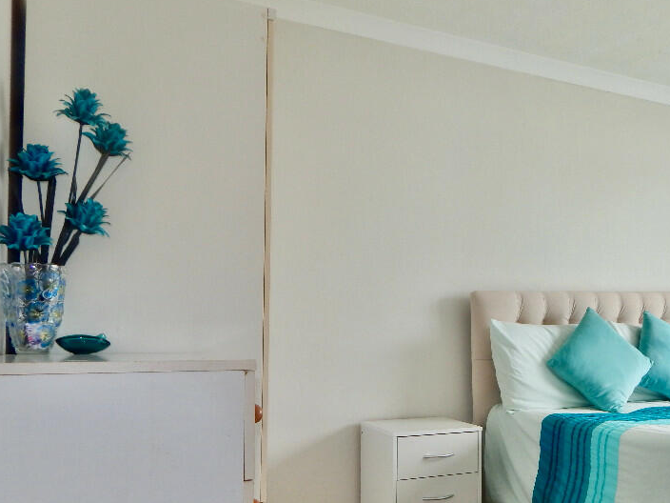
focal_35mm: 32
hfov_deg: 55.9
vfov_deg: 43.6
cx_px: 430
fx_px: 619
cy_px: 329
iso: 125
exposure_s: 1/30
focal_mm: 4
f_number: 3
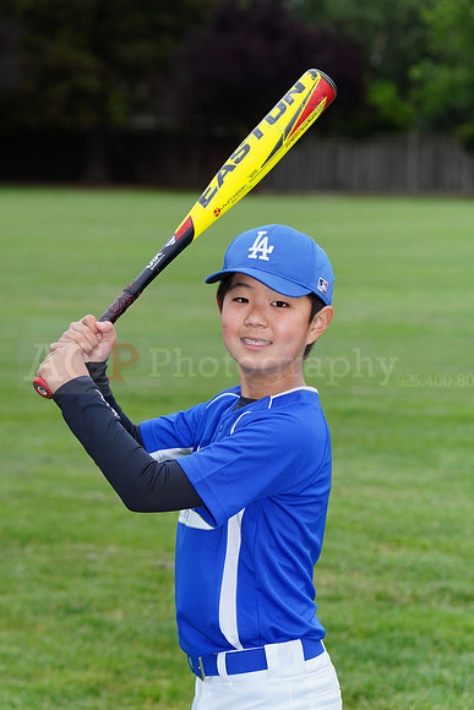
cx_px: 237
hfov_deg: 8.3
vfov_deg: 12.4
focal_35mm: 165
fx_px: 3257
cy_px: 355
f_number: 8
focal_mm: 165
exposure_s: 1/200
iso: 200
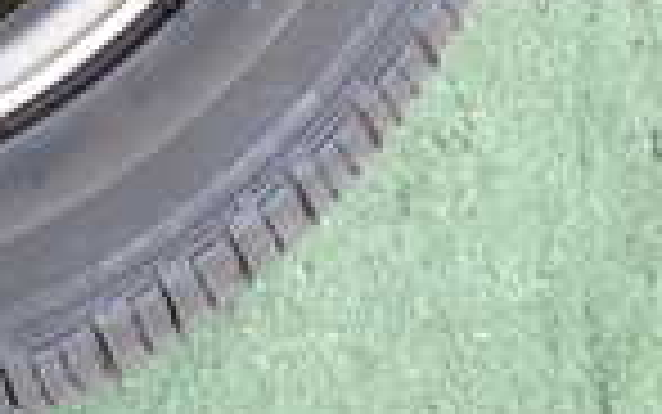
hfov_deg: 14.7
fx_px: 2346
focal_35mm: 130
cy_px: -382
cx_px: -401
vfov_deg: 9.5
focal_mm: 5.4
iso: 200
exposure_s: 1/80
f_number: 2.3
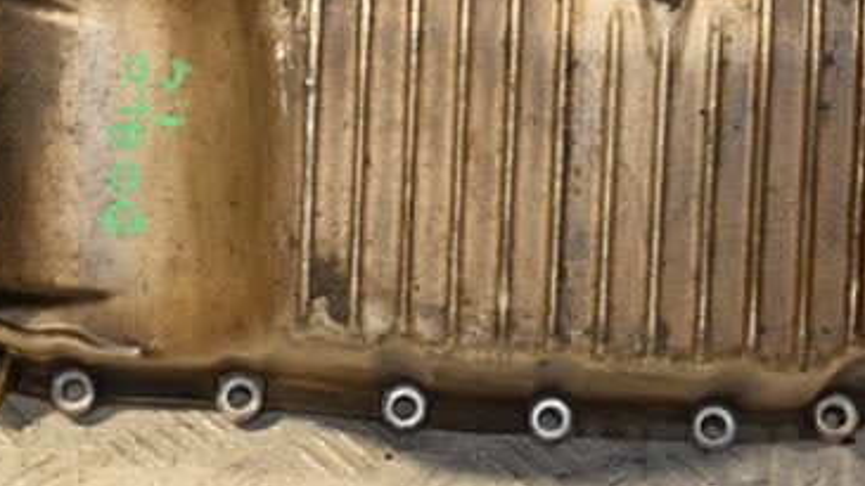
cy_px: 145
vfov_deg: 9.8
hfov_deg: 17.3
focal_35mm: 124
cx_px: 486
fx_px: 2843
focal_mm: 48
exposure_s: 1/125
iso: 800
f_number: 4.8
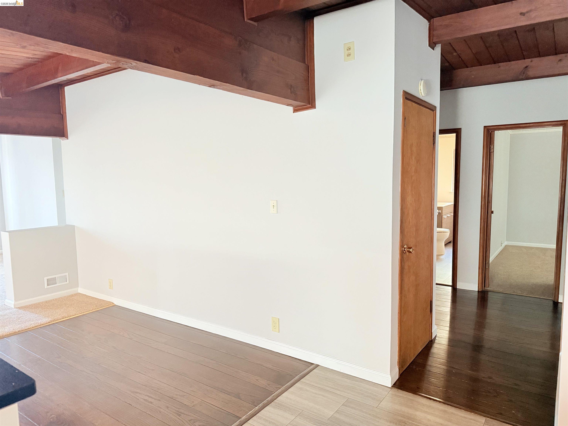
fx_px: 394
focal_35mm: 24
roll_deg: +1.3
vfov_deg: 56.8
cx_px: 284
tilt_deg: -5.3
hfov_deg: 71.6
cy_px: 213
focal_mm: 6.76
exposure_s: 1/60
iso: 400
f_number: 1.78
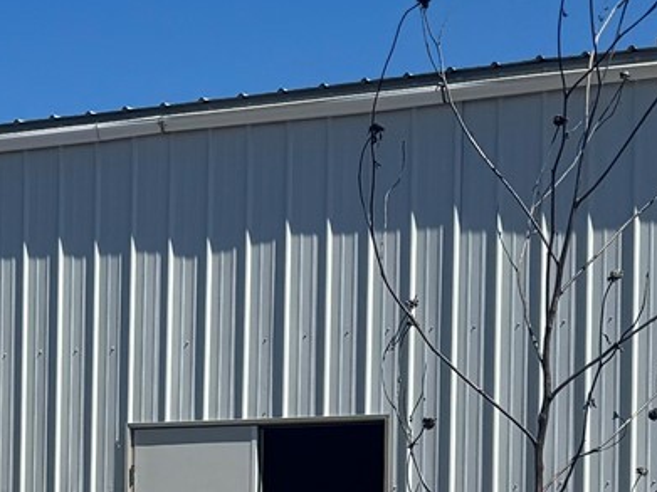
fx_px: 2239
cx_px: -302
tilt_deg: -0.9
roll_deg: -0.7
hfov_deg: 15.5
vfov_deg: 12.2
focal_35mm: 118
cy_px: 599
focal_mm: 6.86
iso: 80
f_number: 1.78
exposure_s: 1/5814
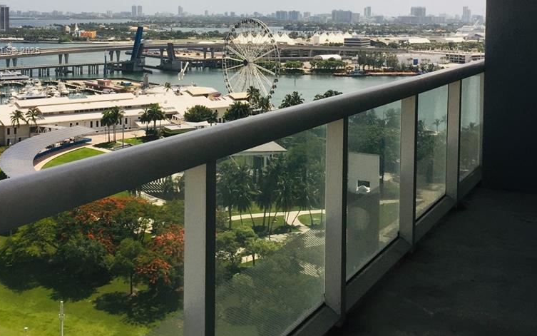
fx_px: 717
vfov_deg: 25.7
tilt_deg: -2.9
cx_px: 230
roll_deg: +0.3
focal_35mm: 49
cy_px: 51
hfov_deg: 41.0
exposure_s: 1/3300
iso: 32
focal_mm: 4.15
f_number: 2.2
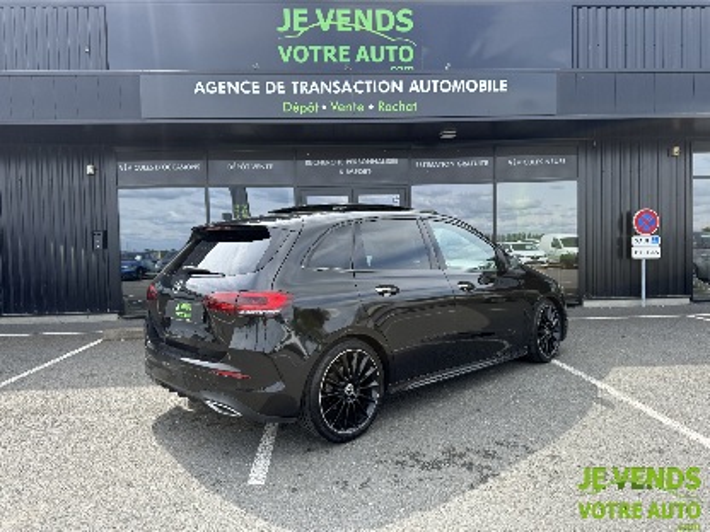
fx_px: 492
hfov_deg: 71.6
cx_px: 355
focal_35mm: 24
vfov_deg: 56.8
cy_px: 266
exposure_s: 1/1230
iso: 80
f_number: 1.78
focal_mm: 6.76
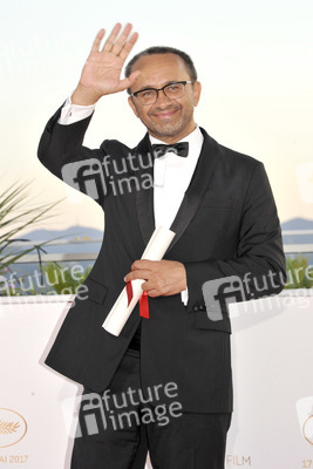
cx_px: 156
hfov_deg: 9.5
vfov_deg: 14.1
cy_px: 234
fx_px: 1889
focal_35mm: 145
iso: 1600
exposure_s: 1/250
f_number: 8
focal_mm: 145
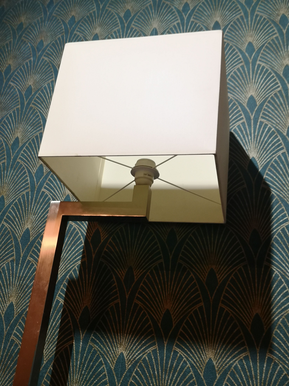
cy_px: 193
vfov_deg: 51.4
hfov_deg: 39.7
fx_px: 401
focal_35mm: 36
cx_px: 144
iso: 160
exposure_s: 1/33.3
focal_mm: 3.95
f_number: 1.8
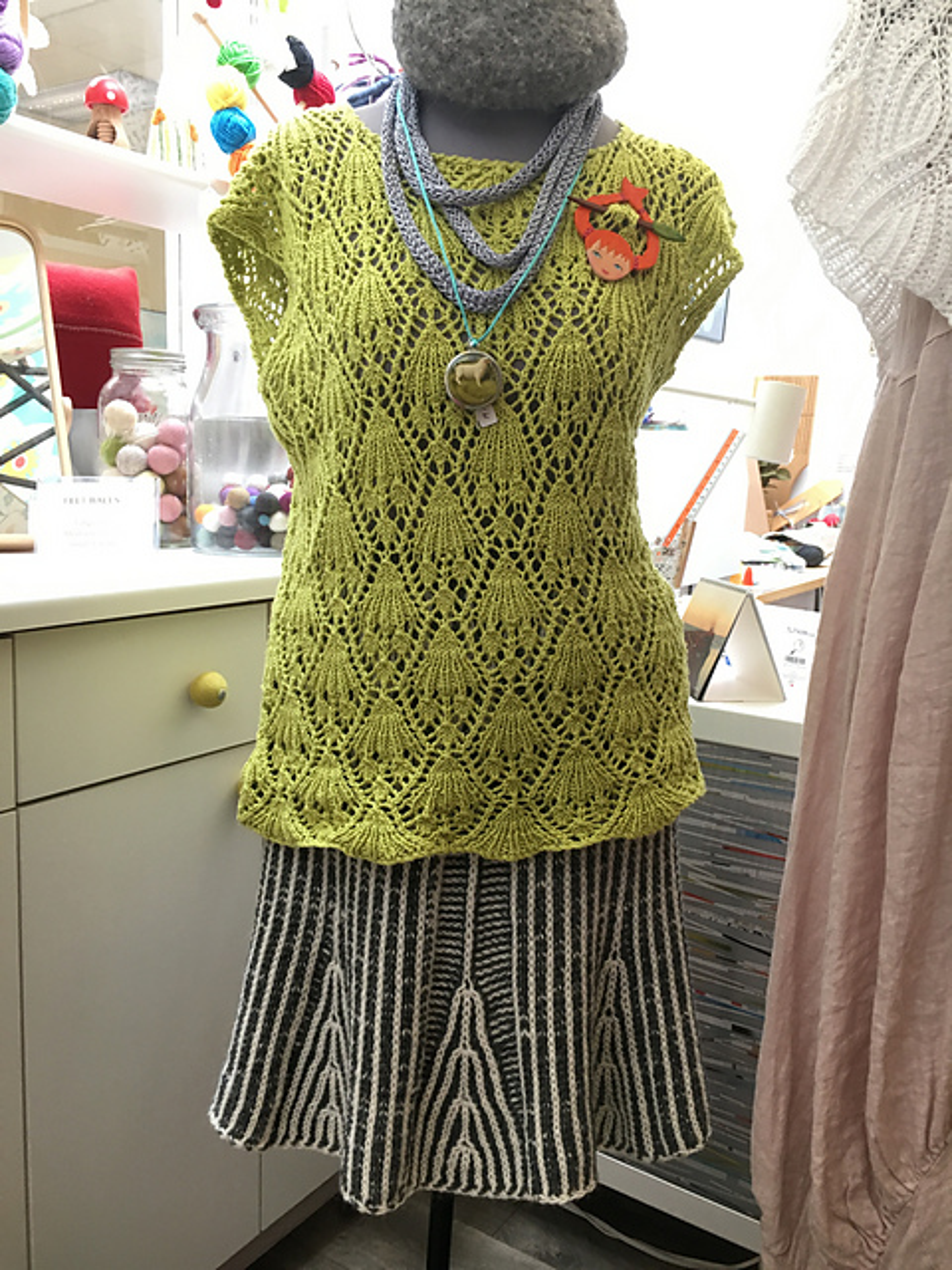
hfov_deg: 48.2
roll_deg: -0.4
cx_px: 476
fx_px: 1063
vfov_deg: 61.7
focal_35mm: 29
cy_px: 635
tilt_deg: -8.3
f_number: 2.2
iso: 100
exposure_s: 1/30
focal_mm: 4.15
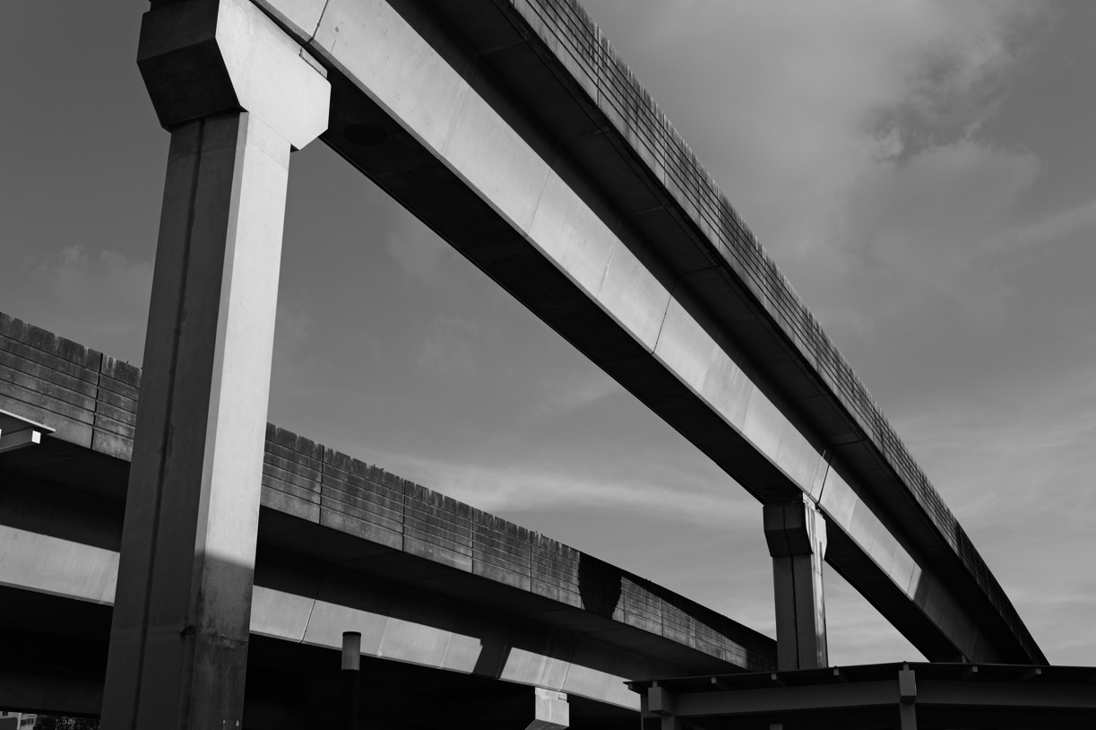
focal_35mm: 45
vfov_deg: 29.8
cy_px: 373
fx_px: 1369
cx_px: 561
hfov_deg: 43.6
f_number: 5.6
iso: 100
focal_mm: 43
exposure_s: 1/500
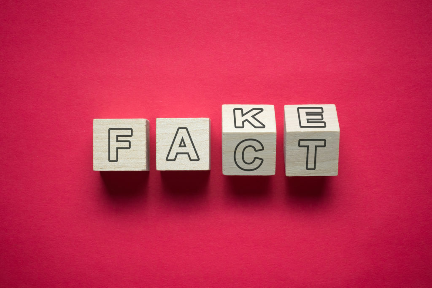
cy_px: 144
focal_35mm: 83
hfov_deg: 24.5
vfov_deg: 16.4
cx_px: 216
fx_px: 996
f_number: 10
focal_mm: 55
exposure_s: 1/7
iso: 200
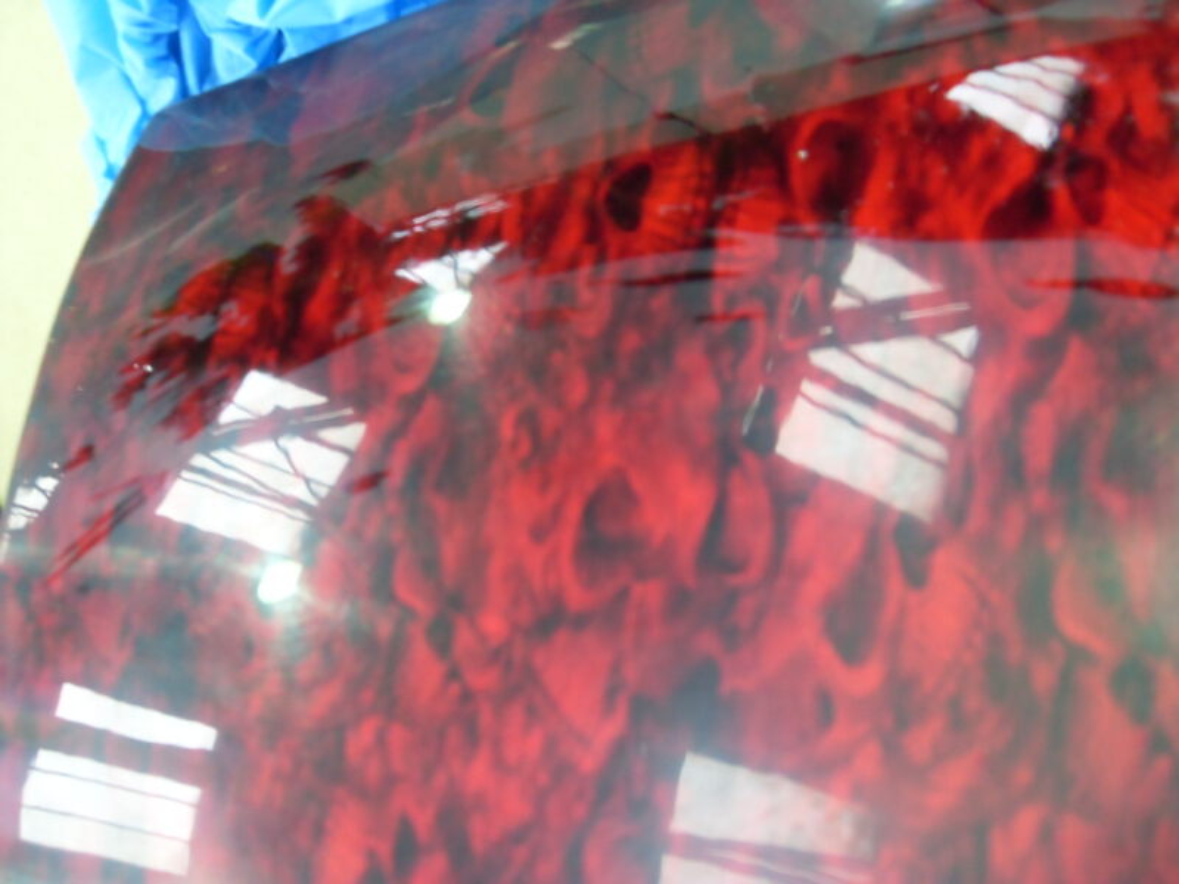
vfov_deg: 40.7
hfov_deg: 52.6
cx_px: 590
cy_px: 442
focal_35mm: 35
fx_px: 1192
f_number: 2.8
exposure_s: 1/10
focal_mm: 6.3
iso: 200
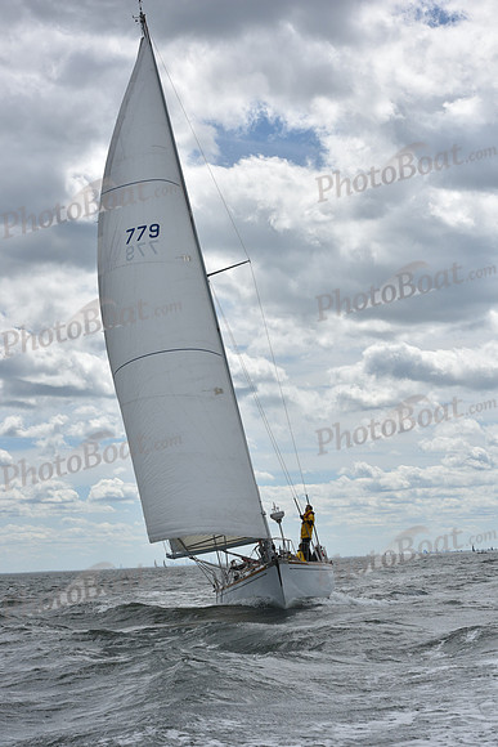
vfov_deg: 28.8
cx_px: 249
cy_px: 374
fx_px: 1452
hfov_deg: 19.5
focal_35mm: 70
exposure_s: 1/1250
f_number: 10
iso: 320
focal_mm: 70
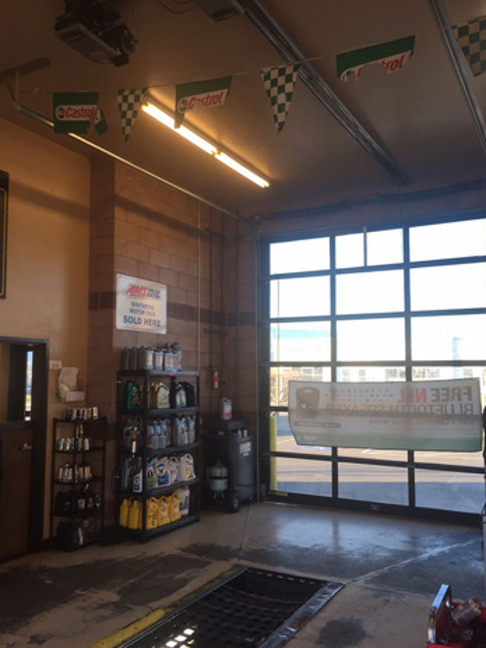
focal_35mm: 30
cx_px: 250
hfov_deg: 46.8
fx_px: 562
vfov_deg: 60.0
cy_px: 327
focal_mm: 4.15
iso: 32
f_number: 2.2
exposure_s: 1/120
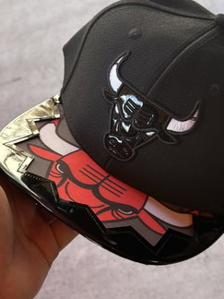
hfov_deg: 18.6
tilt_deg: -72.8
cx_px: 134
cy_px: 144
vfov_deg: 24.7
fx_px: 682
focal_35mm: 79
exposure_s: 1/122
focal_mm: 6.76
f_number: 1.78
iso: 50
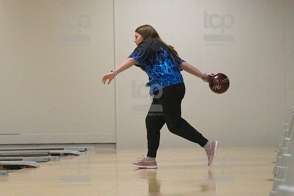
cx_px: 147
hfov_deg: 11.2
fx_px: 1494
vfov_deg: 7.5
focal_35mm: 183
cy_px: 98
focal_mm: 122
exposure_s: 1/1250
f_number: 4
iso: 10000
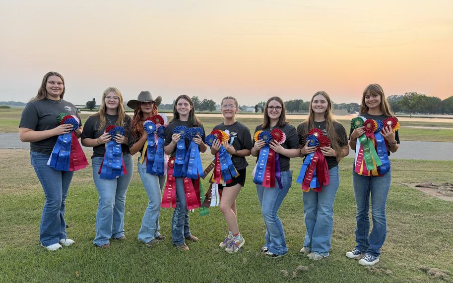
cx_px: 224
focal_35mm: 26
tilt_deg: -7.9
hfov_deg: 70.4
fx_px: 321
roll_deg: -1.4
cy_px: 153
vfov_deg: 47.6
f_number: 1.78
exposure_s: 1/240
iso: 80
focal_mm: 6.76
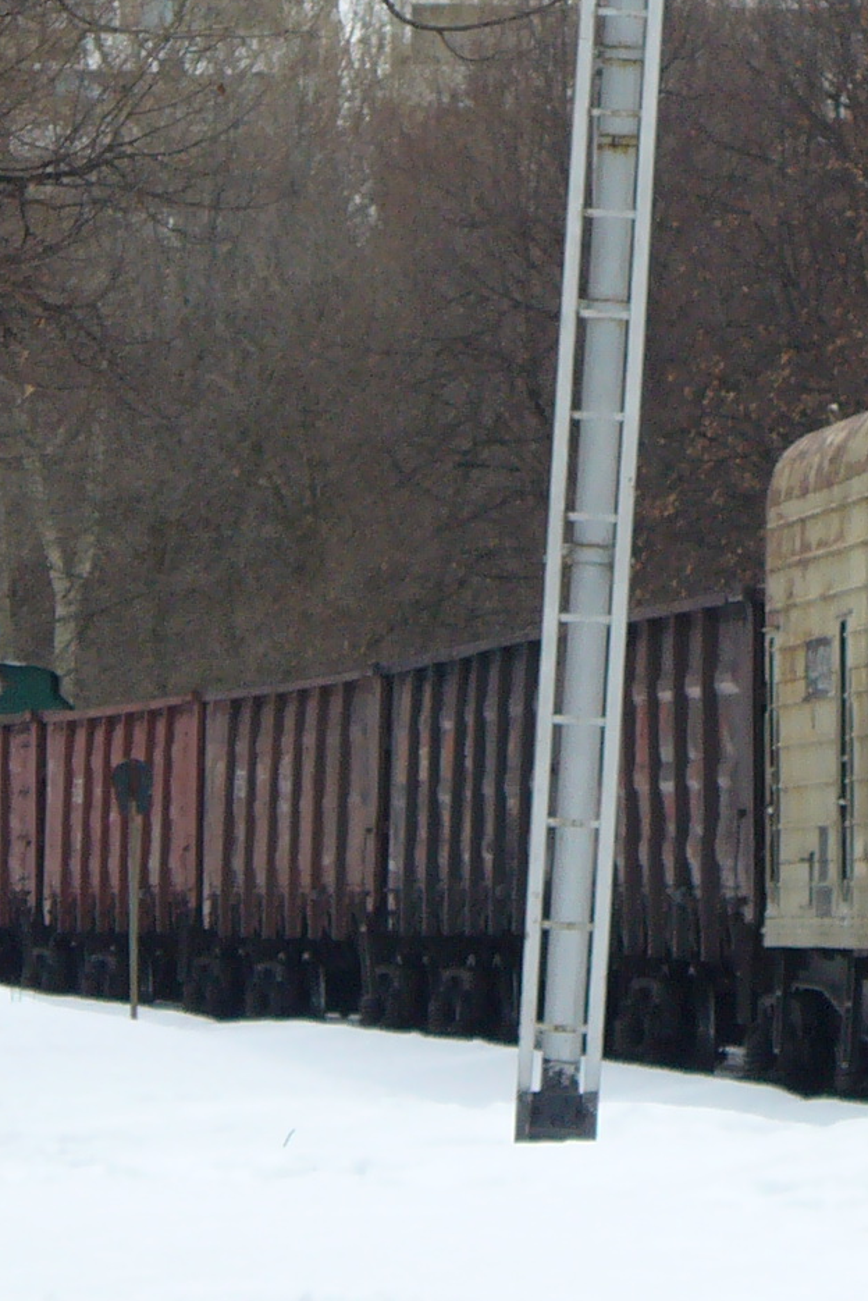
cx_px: 899
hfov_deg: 4.3
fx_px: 11419
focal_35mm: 316
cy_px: 415
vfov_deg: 6.5
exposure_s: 1/320
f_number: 3.6
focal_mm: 18.3
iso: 80
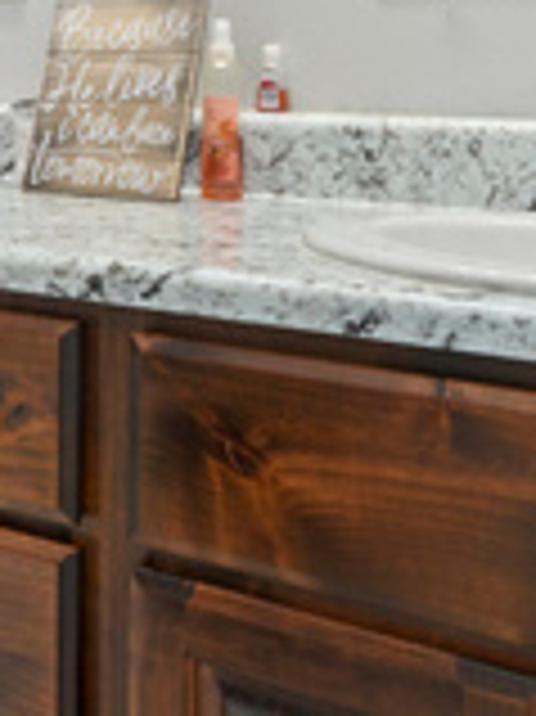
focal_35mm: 62
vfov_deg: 29.6
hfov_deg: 22.1
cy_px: 43
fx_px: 1282
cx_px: -81
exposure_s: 1.6
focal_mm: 16
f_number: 9
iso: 320
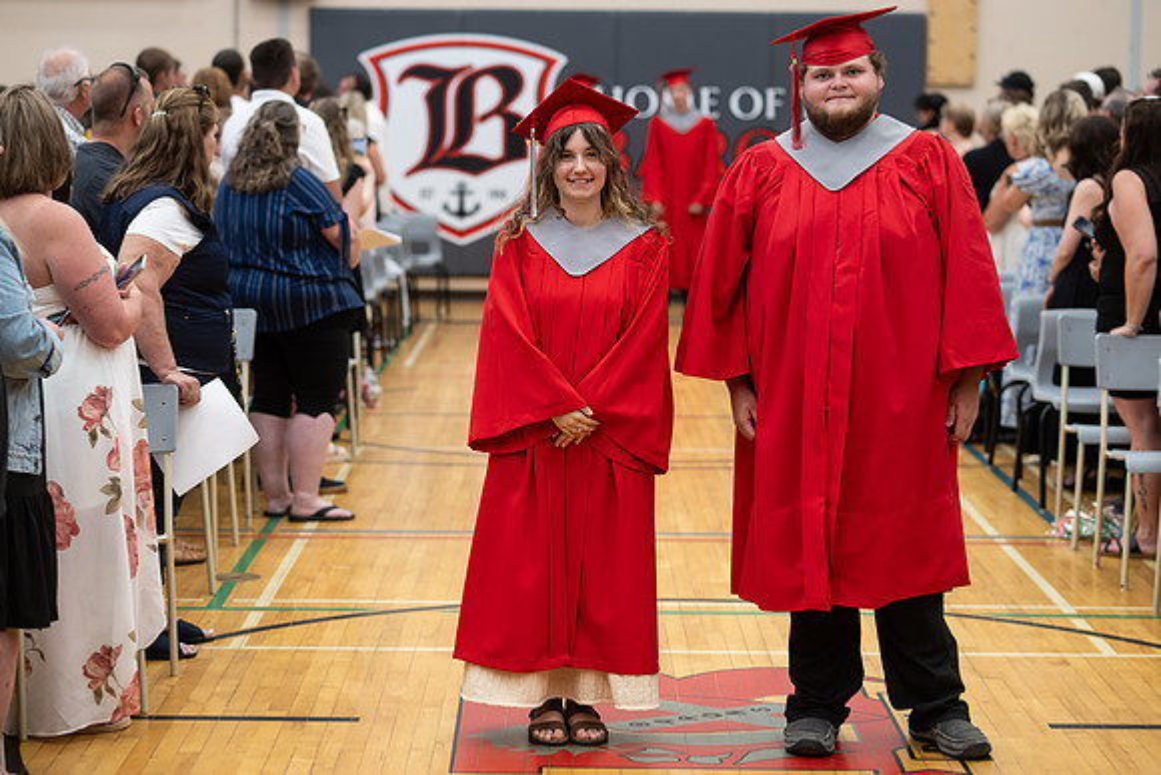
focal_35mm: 85
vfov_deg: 16.1
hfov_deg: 23.9
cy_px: 388
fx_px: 2742
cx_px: 580
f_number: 2.8
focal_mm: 85
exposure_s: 1/200
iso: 1000
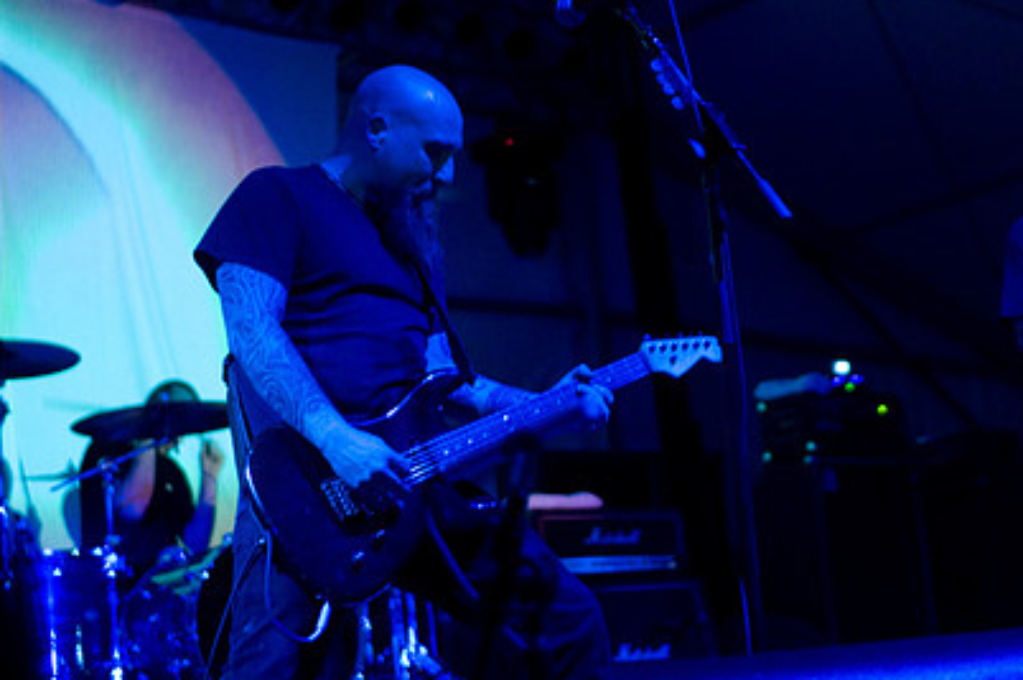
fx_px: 1845
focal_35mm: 65
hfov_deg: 30.8
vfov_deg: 20.9
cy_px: 332
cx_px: 657
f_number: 1.4
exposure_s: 1/60
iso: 1000
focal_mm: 30
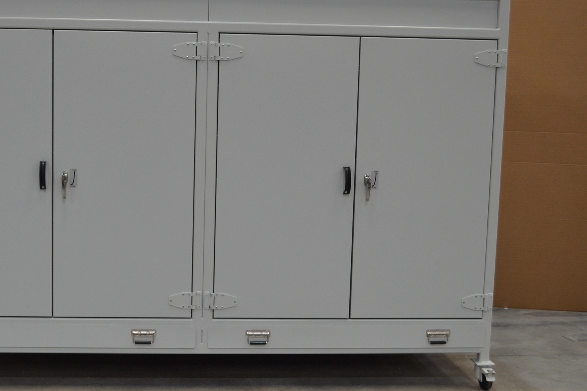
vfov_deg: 25.1
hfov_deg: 36.5
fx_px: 881
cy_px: 192
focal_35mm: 54
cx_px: 196
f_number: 4.2
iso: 560
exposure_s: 1/60
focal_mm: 26
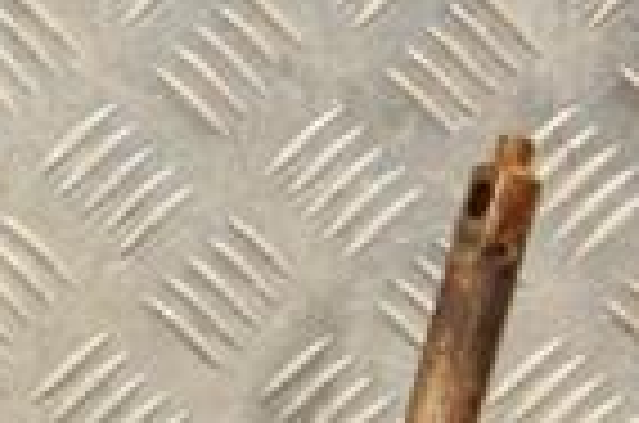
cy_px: 711
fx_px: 5632
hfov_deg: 6.4
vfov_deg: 4.3
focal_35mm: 318
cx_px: -292
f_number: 5
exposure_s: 1/160
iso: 800
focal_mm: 50
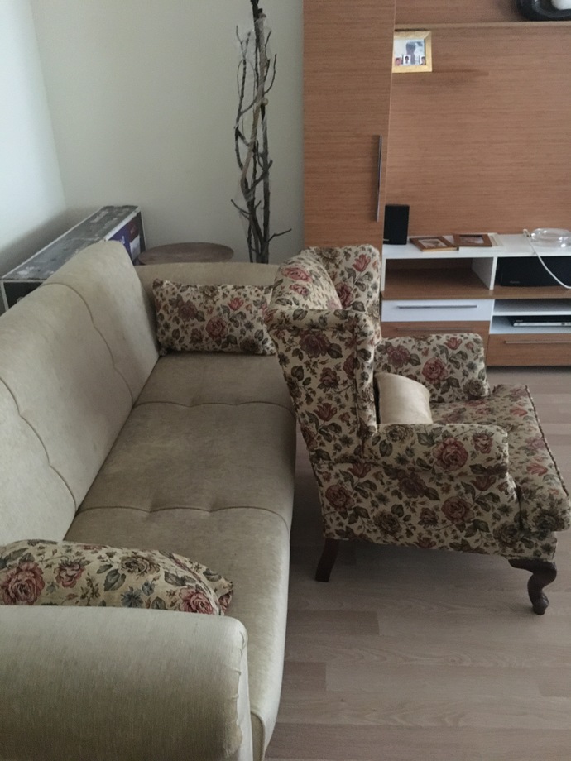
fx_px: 638
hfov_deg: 48.2
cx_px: 286
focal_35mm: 29
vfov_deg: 61.7
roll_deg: +0.4
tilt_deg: -25.6
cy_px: 380
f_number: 2.2
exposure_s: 1/17
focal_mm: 4.15
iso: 640
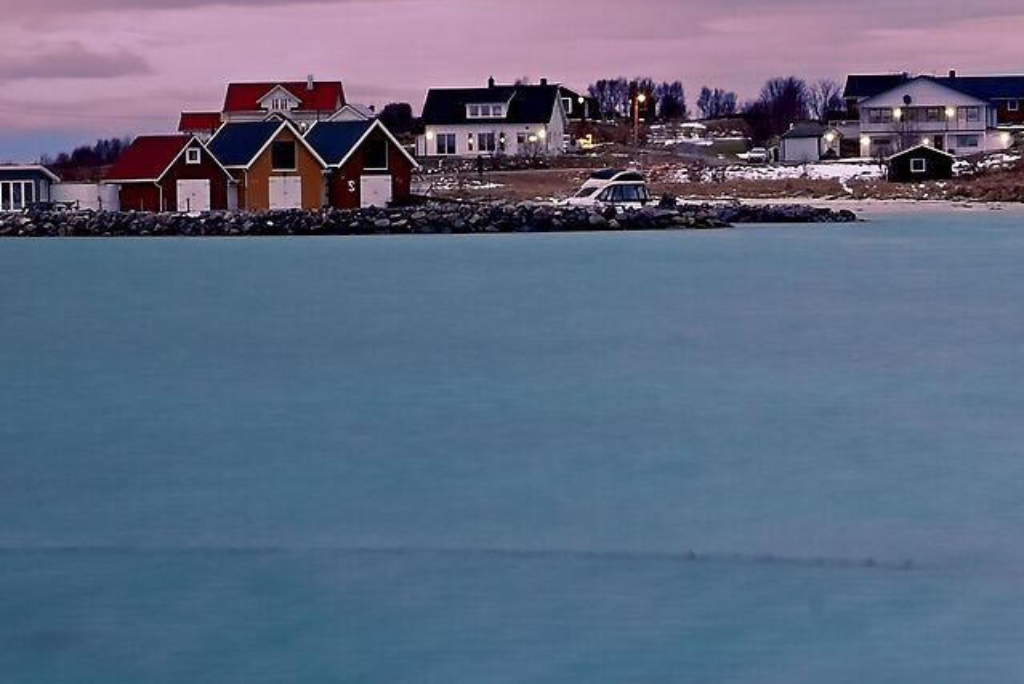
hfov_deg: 11.1
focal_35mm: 184
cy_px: 346
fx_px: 5237
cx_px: 910
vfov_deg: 7.5
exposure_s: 13
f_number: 18
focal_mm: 49
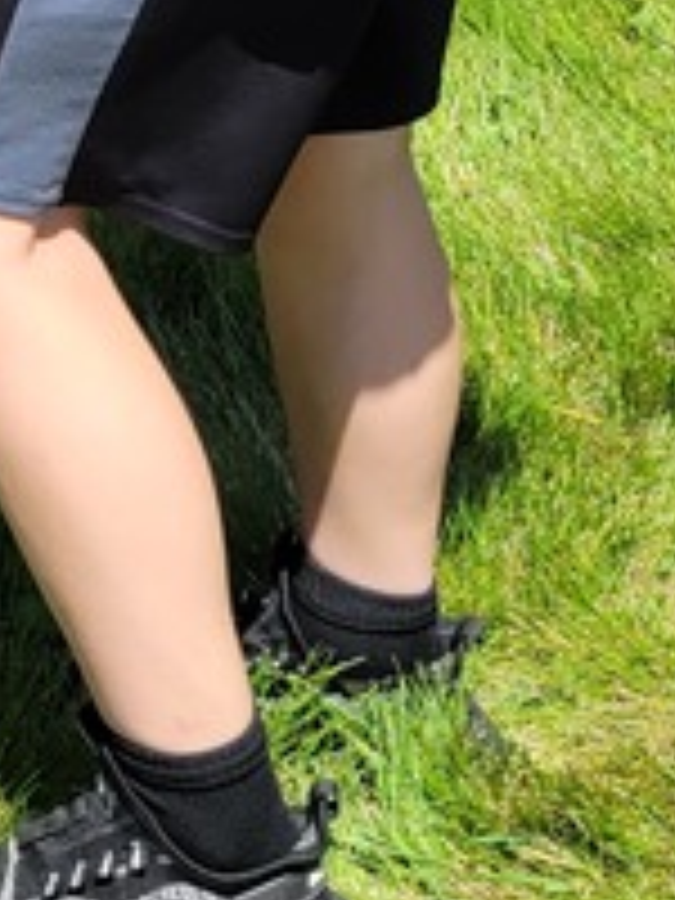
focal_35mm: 133
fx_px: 3458
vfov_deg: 14.1
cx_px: -405
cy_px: -369
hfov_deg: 10.7
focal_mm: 5.4
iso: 40
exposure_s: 1/1457
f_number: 1.8
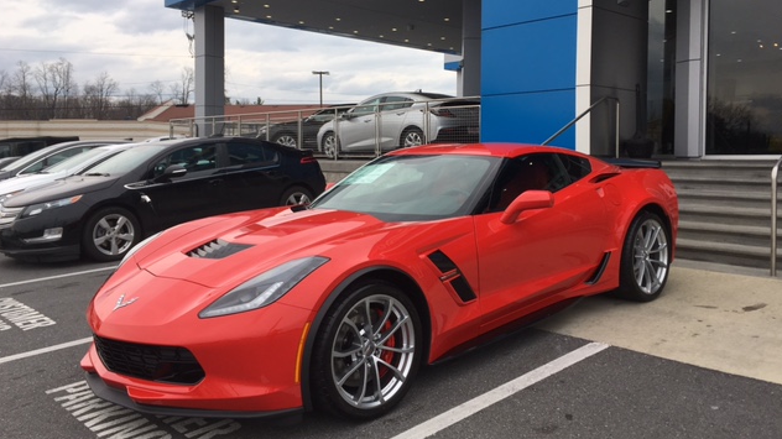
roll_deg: -0.3
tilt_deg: -0.6
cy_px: 168
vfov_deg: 36.5
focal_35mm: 32
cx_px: 390
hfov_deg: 61.0
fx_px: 663
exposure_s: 1/356
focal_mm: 4.15
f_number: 2.2
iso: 25
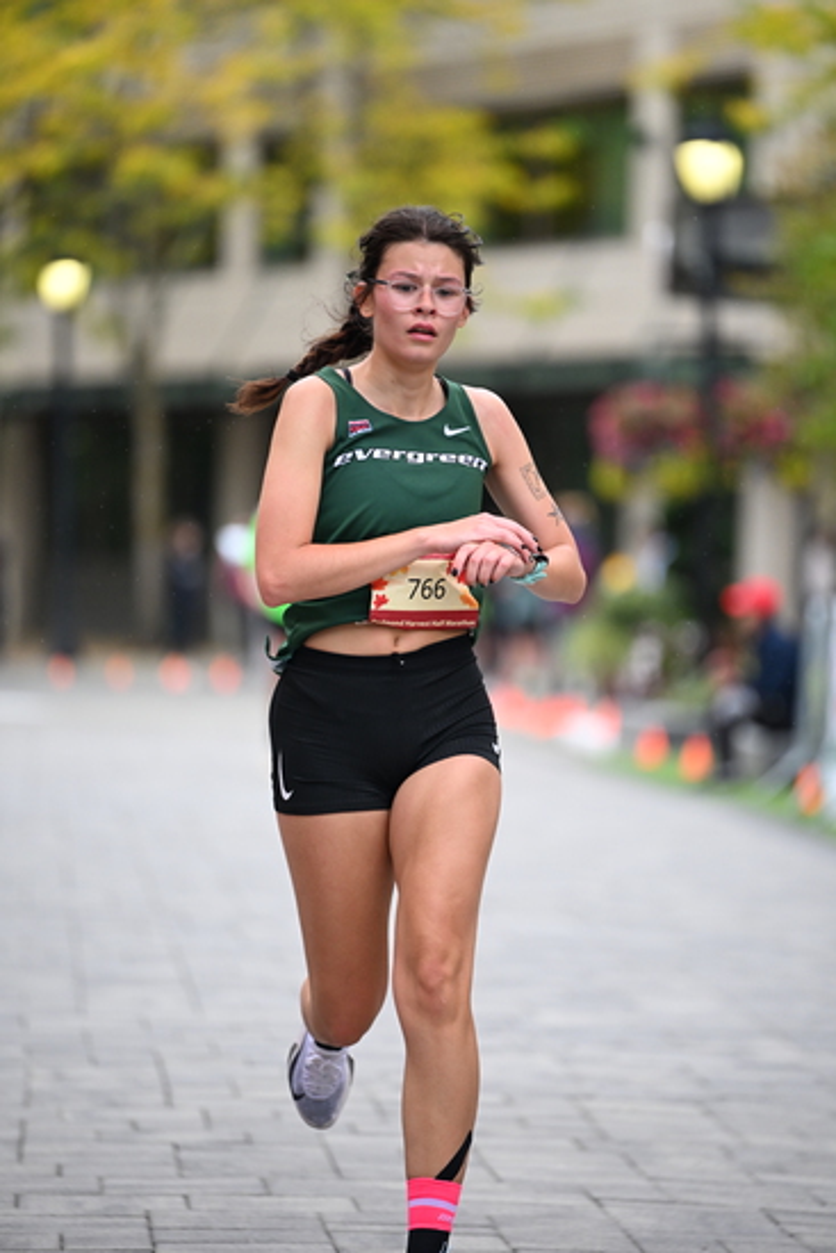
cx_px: 418
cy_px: 626
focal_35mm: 200
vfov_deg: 10.3
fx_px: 6962
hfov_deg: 6.9
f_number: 2.8
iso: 1250
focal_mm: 200
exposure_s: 1/2000
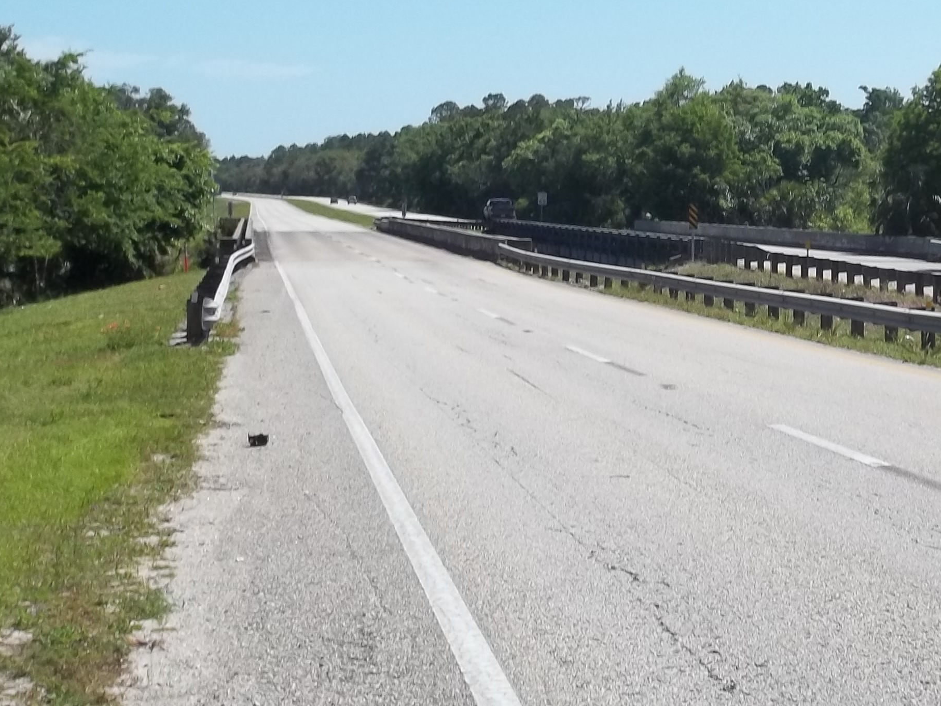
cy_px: 230
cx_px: 736
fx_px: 2121
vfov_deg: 18.8
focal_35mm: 78
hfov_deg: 24.7
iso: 64
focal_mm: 5.9
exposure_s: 1/200
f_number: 8
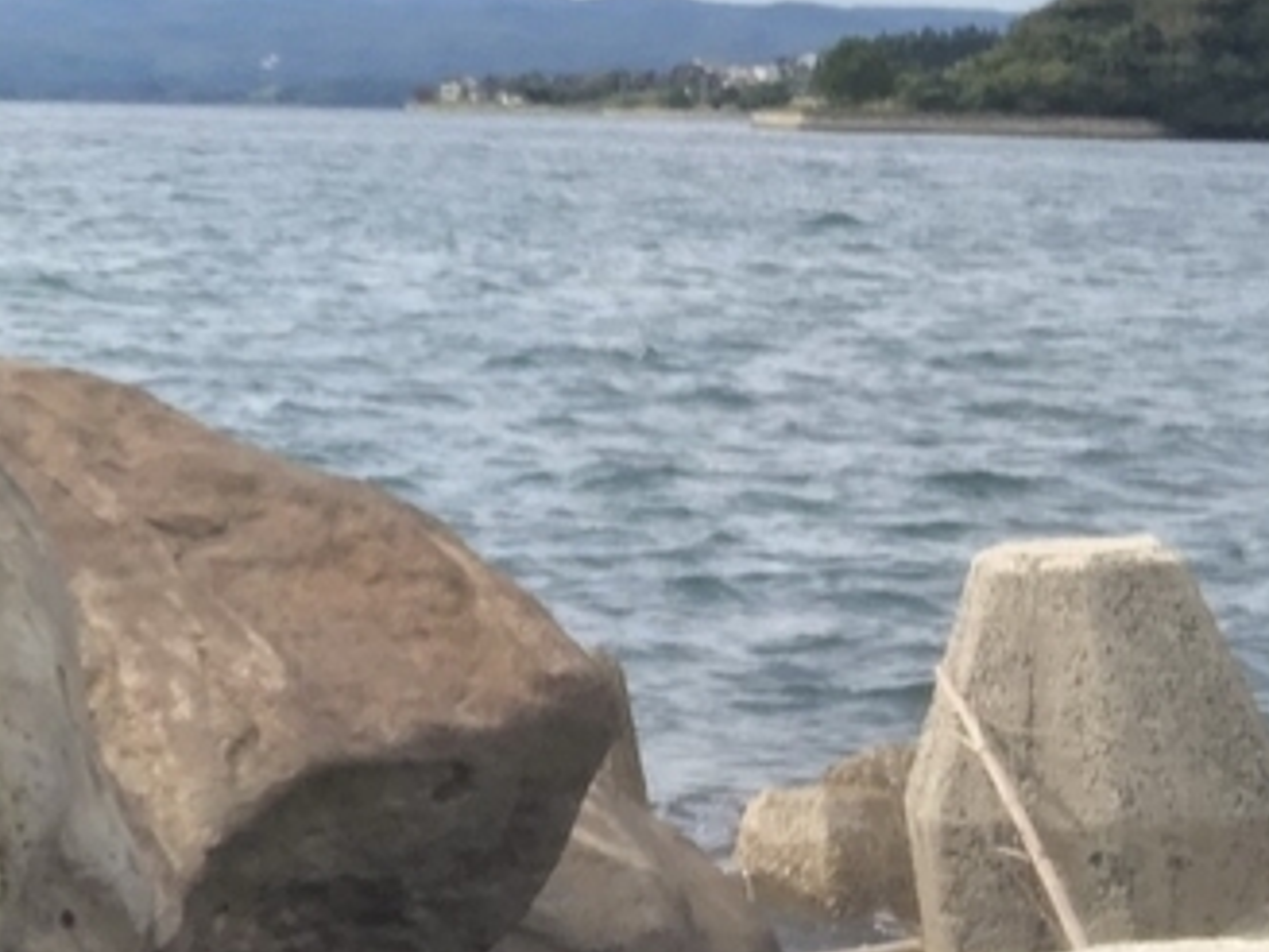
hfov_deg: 16.1
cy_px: 277
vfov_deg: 12.6
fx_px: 4289
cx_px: -282
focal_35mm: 117
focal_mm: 2.87
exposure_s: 1/637
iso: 20
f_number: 2.2
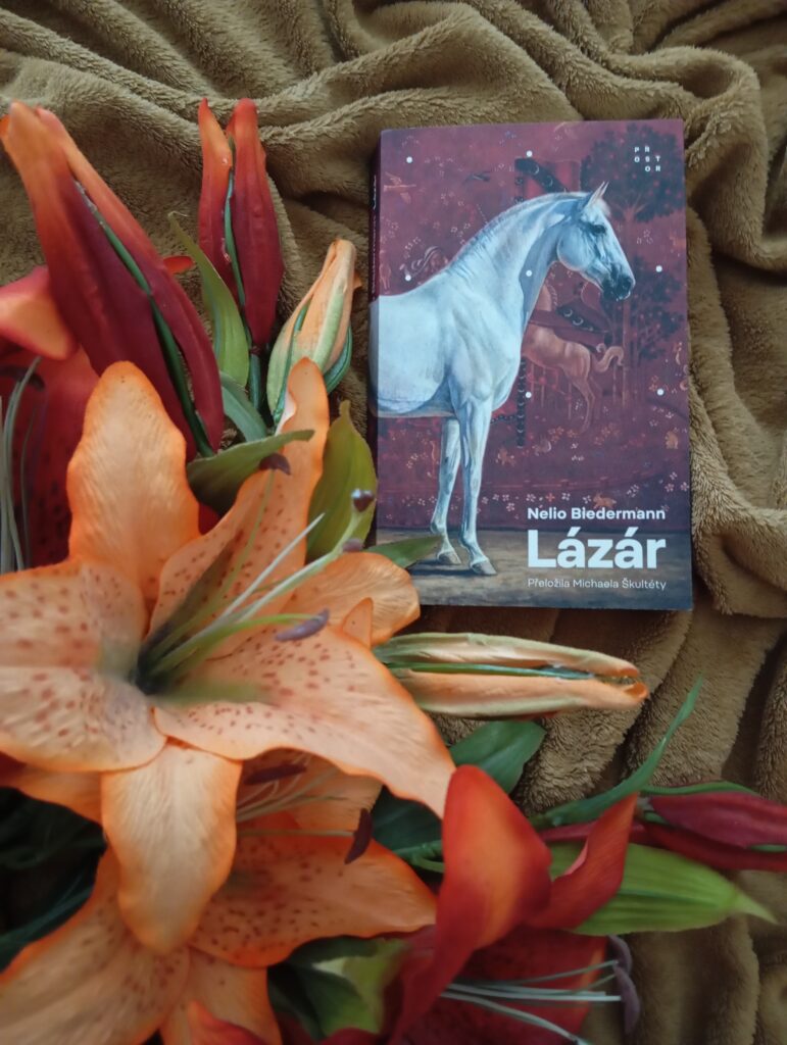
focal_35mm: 28
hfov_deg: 49.9
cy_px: 522
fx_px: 847
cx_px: 394
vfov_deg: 63.4
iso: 2931
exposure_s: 1/20
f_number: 1.8
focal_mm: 4.22
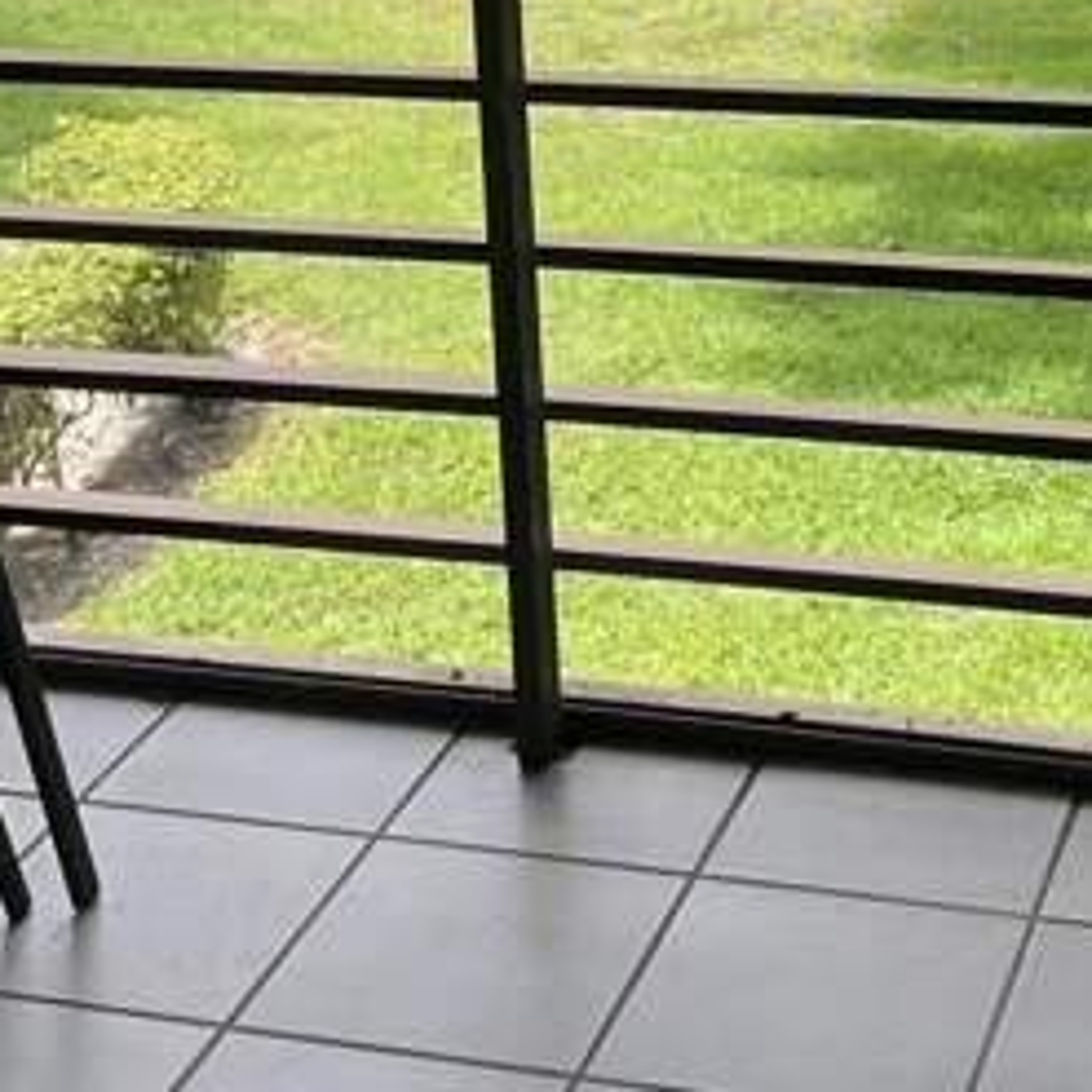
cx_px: 765
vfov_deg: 20.1
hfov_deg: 20.8
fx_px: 2962
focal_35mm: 83
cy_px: -57
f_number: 1.8
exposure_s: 1/231
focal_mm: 3
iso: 16
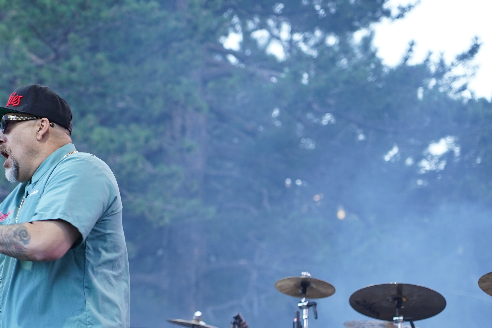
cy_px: 275
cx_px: 22
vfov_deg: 6.6
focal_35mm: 208
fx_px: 2842
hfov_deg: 9.8
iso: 400
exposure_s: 1/160
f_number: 4
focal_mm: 105
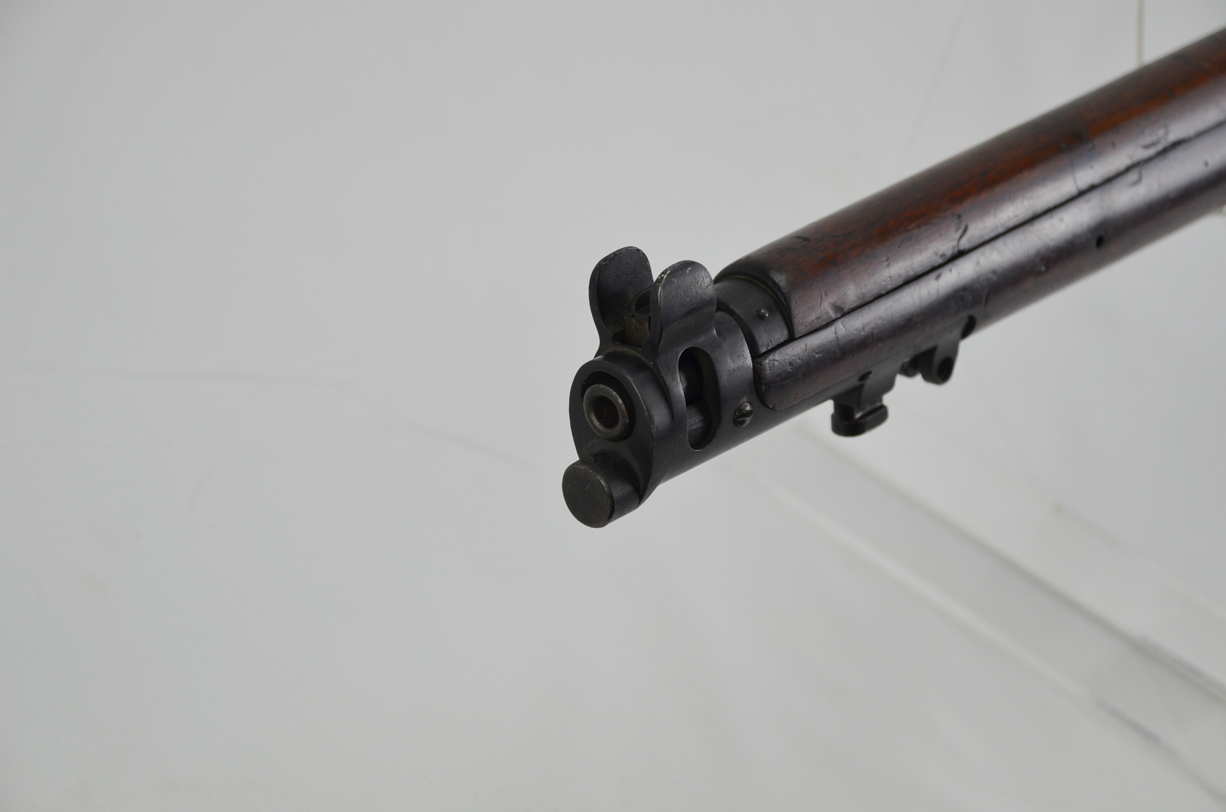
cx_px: 613
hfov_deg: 22.0
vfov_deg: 14.6
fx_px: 3161
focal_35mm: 93
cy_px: 406
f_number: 5
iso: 450
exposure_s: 1/250
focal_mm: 62
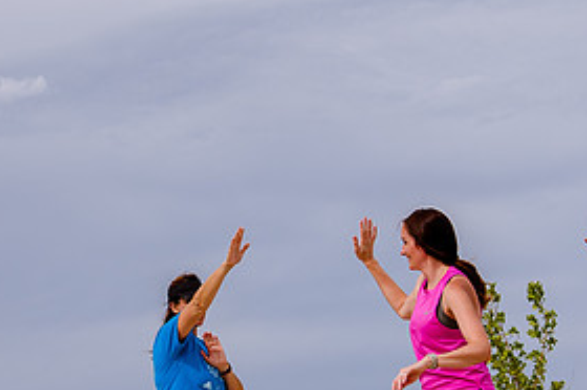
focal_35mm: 146
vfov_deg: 9.4
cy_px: 226
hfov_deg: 14.0
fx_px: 2378
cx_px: 195
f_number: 8
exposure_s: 1/640
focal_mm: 44
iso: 200
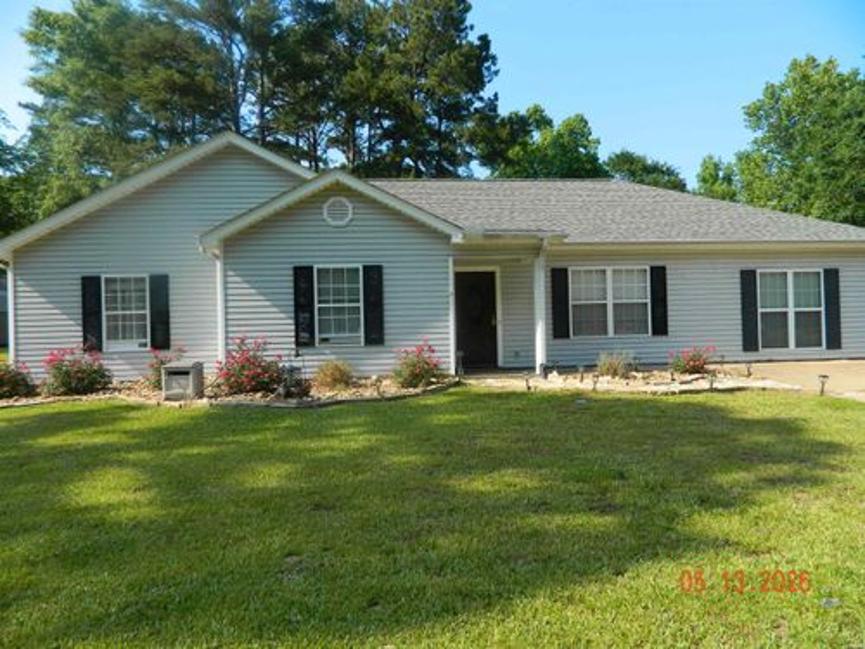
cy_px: 324
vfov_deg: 54.9
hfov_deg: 69.4
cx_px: 432
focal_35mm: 25
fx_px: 625
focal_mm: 4.5
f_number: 3.1
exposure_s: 1/500
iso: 80
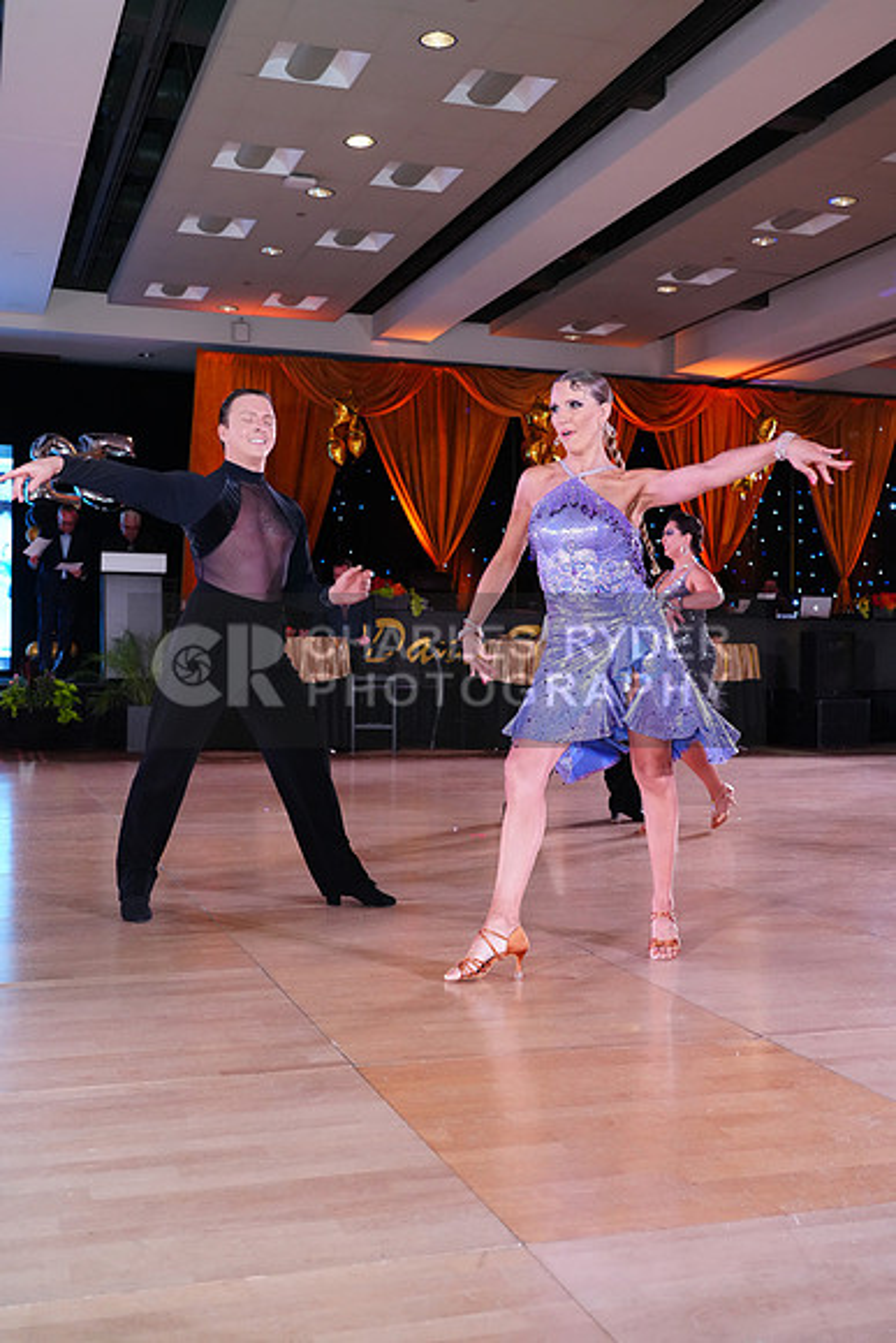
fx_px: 1380
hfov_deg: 36.0
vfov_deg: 51.9
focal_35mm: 37
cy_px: 672
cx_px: 448
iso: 3200
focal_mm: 37
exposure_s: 1/250
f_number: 5
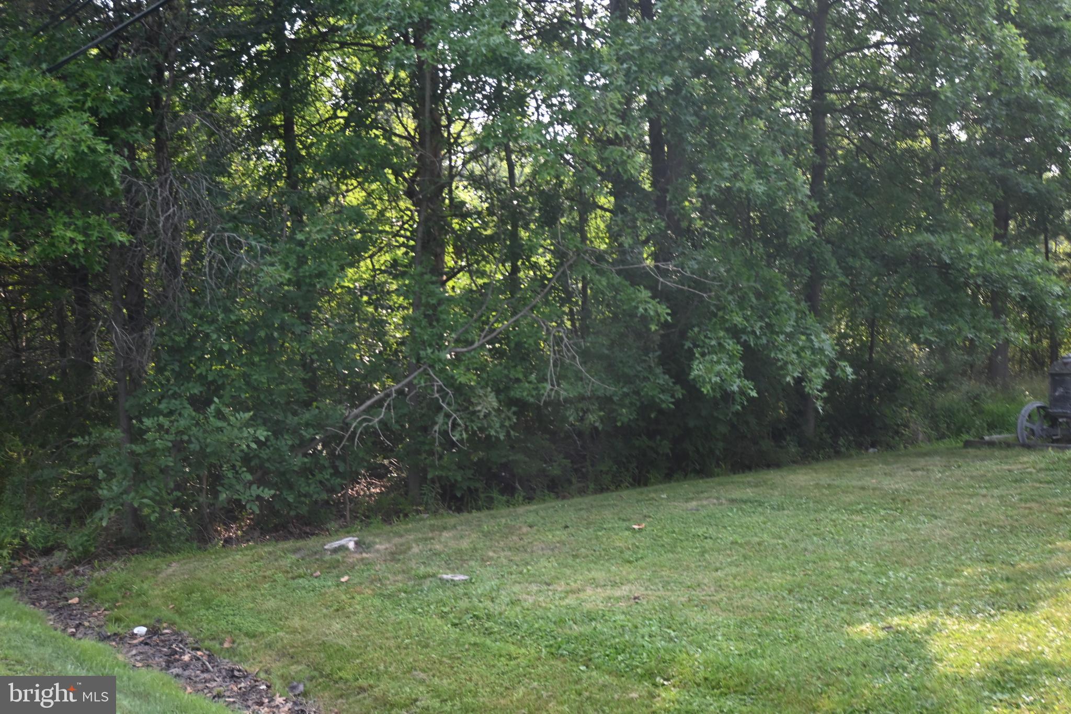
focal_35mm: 39
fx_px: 1160
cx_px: 536
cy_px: 357
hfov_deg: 49.6
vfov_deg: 34.2
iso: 360
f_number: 4.5
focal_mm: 26
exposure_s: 1/250
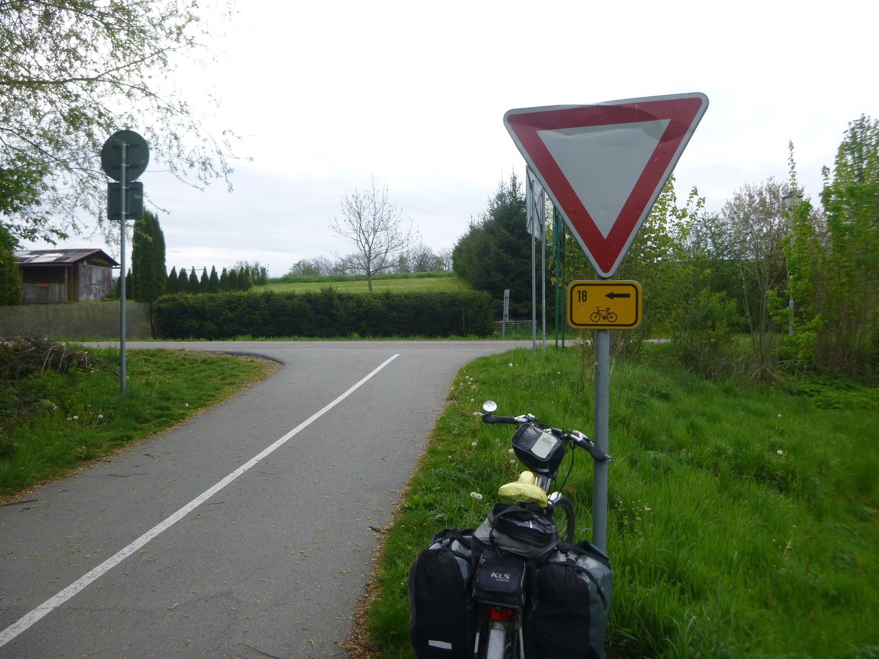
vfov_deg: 54.9
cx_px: 440
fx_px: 635
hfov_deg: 69.4
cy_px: 330
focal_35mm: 25
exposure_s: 1/100
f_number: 3.9
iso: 100
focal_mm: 4.5
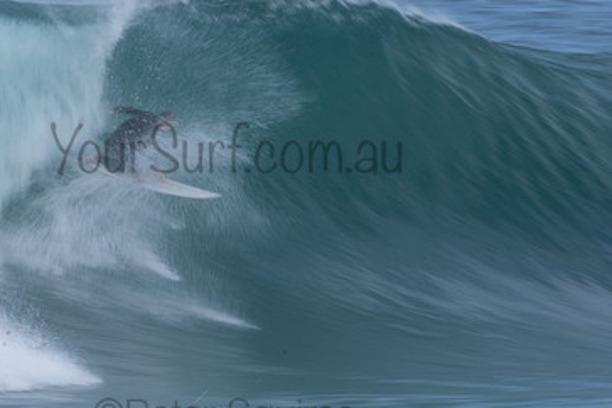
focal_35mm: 1198
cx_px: 224
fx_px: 20364
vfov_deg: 1.1
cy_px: 134
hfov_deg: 1.7
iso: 100
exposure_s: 1/25
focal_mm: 500
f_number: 25
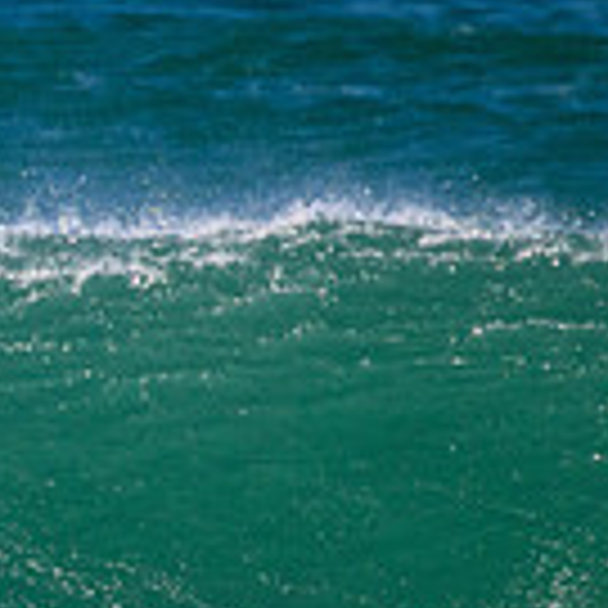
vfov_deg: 0.6
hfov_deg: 0.6
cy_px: 709
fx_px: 58005
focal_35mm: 2919
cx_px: -405
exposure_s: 1/2000
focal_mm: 800
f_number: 11
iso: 1800
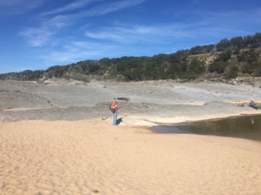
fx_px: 219
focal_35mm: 29
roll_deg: +1.0
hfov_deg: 61.7
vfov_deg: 48.2
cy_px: 98
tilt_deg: -2.1
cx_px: 130
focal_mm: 4.15
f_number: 2.2
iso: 25
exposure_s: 1/2481
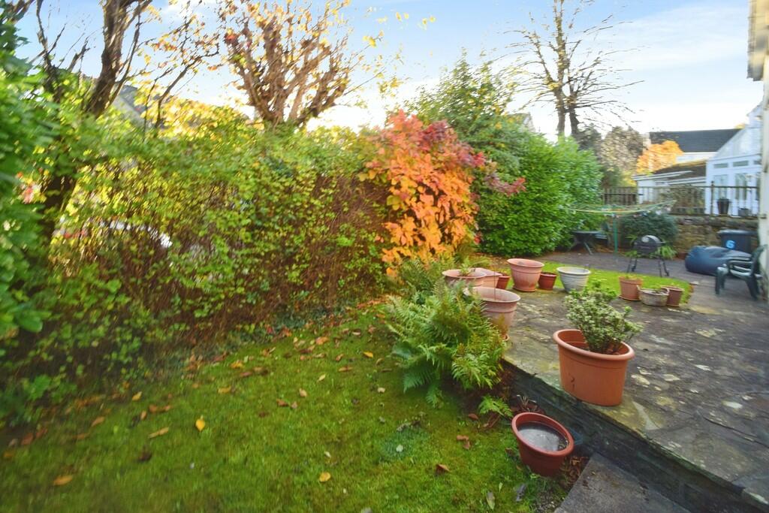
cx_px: 384
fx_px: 320
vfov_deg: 77.3
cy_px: 256
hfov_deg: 100.4
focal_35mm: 15
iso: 400
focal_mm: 10
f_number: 9
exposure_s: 1/100
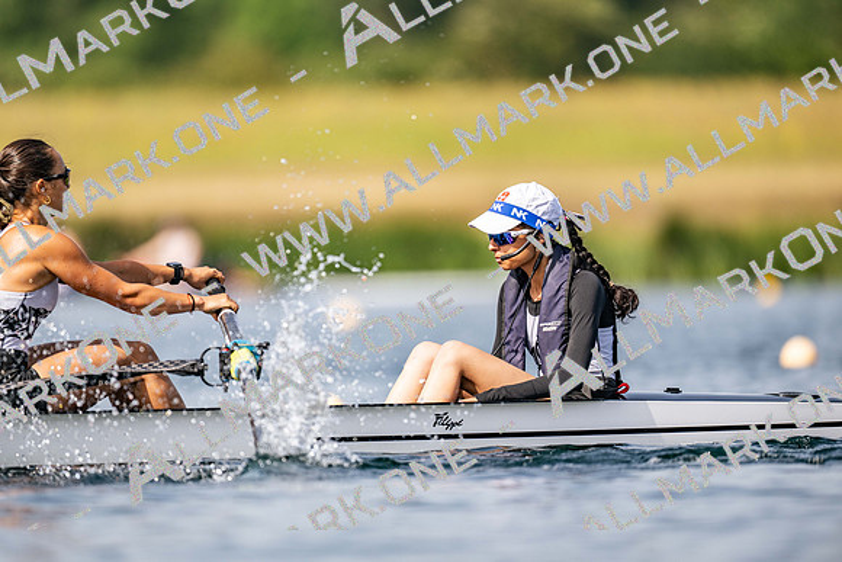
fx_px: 14036
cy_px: 281
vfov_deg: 2.3
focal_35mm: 600
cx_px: 421
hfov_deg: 3.4
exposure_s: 1/2500
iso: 160
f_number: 4
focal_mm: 600
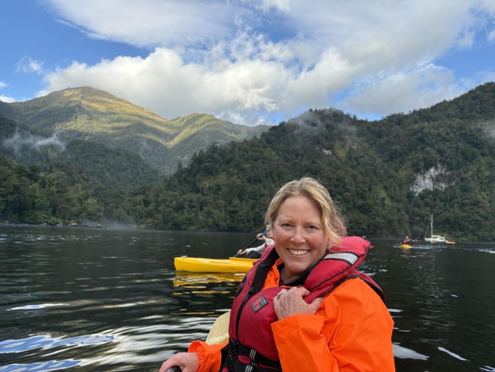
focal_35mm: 26
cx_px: 248
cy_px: 186
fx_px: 372
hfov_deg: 67.3
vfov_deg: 53.1
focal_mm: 5.96
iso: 64
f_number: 1.6
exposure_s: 1/1550
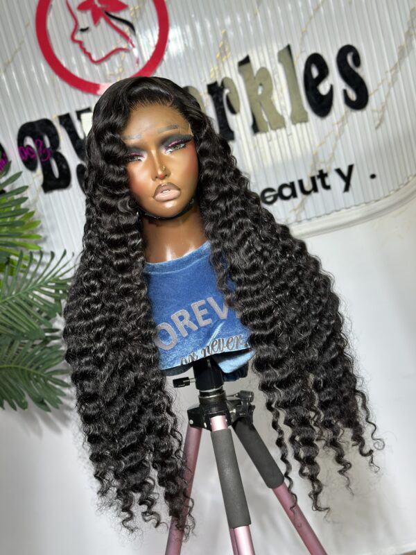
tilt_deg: -8.0
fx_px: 769
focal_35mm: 48
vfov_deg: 39.7
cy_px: 278
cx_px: 208
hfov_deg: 30.3
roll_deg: +14.2
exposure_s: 1/258
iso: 80
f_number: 1.78
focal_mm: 6.86
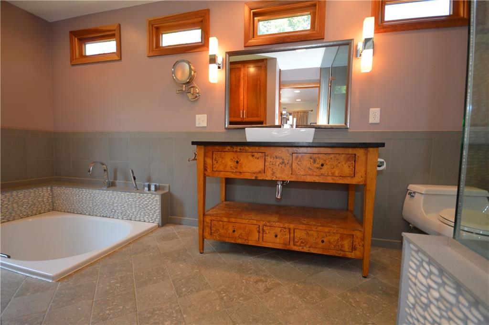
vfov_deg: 77.2
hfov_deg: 100.5
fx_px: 203
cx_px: 244
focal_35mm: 15
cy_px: 162
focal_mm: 10
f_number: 4
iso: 450
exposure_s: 1/60
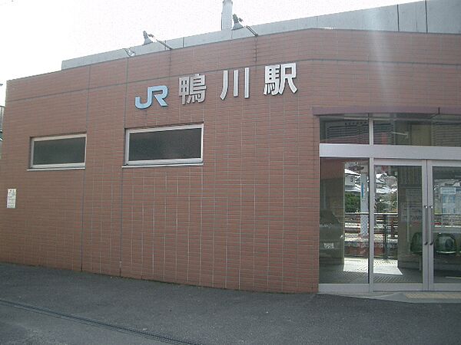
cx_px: 230
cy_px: 172
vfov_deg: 40.7
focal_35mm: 35
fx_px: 466
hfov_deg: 52.6
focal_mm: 5.8
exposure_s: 1/400
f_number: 2.6
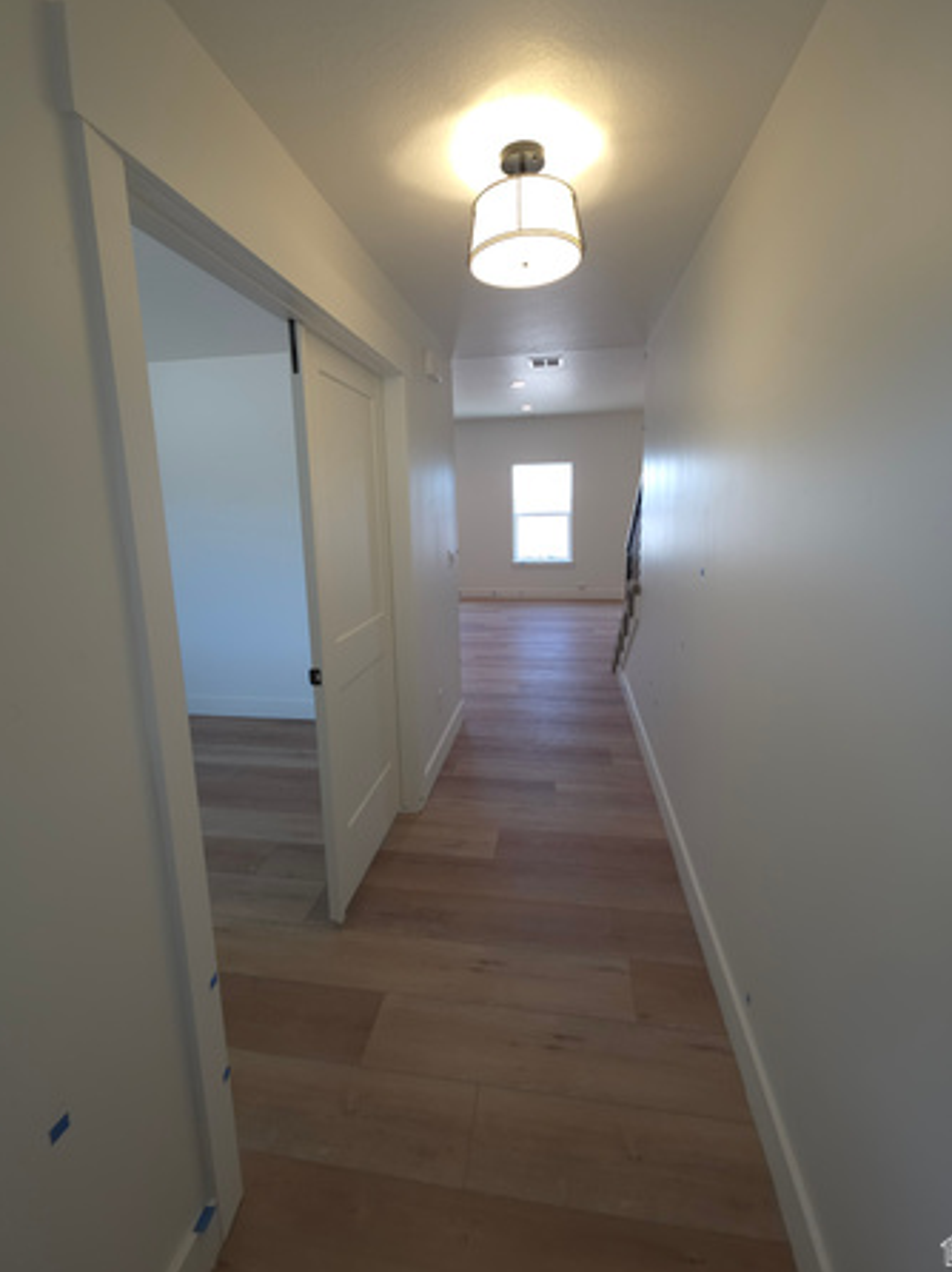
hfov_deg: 85.6
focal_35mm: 14
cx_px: 473
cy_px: 590
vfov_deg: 101.9
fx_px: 514
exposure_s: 1/30
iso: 20
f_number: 1.9
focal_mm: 2.2
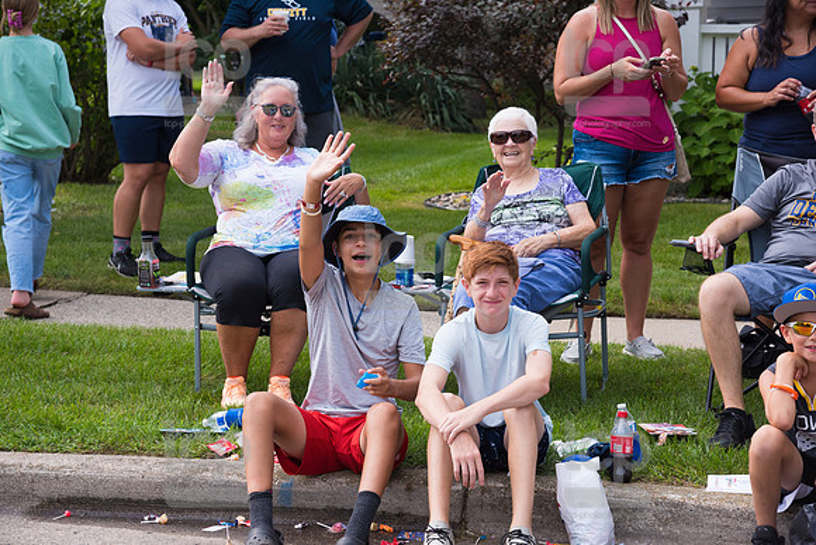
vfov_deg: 14.9
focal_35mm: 92
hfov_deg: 22.1
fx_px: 2086
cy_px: 272
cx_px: 408
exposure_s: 1/500
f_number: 6.3
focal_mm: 92
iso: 400
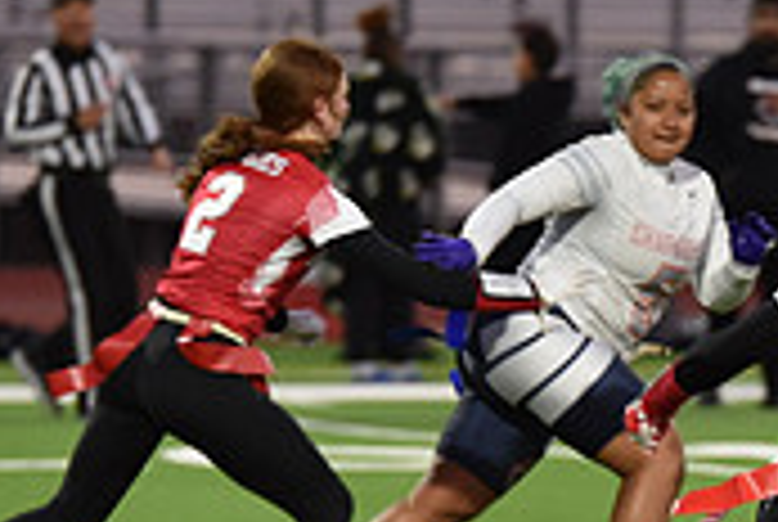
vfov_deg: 2.5
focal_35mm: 552
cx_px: 863
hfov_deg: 3.7
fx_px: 11950
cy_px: 268
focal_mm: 165
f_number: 2.8
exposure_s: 1/500
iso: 1600
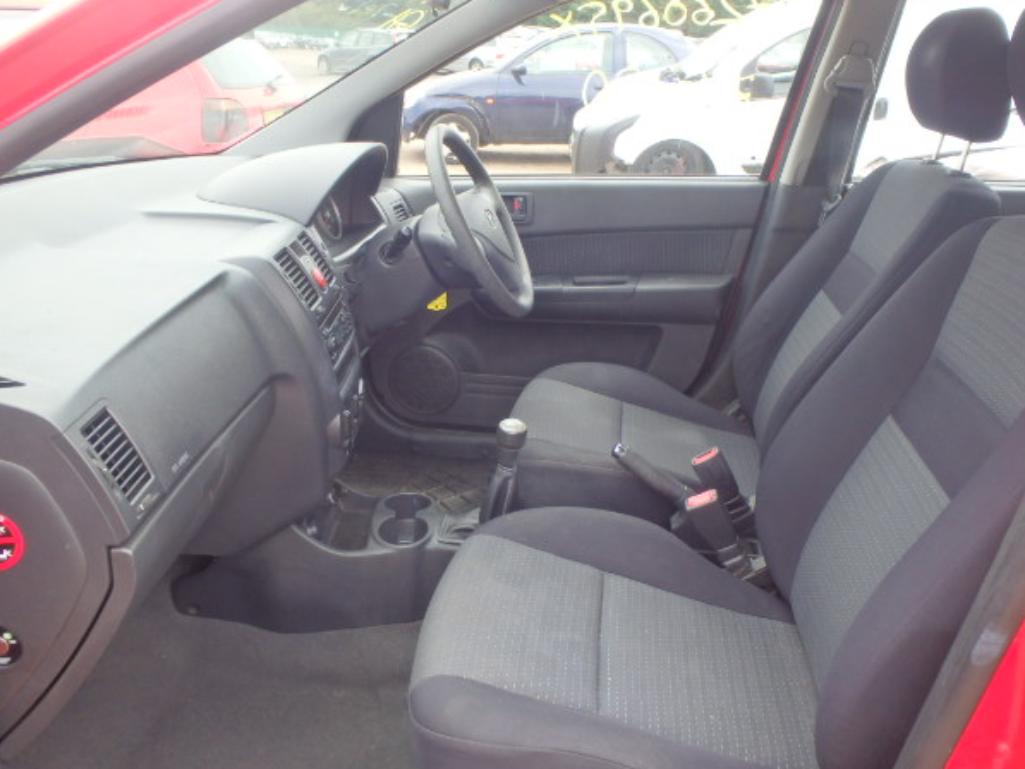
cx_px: 510
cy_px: 388
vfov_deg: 46.8
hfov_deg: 60.0
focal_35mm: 30
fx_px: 888
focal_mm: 5
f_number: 3.9
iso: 125
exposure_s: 1/100
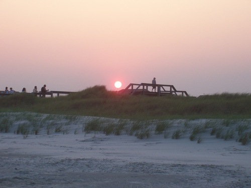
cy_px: 94
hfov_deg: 19.3
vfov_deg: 14.5
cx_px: 126
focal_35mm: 102
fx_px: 740
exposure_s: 1/157
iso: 140
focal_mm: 16.8
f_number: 4.6
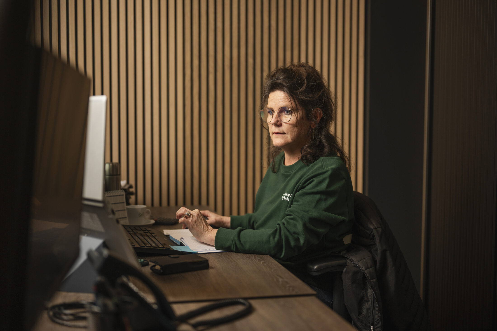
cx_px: 248
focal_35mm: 50
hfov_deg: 39.6
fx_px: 690
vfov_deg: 27.0
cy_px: 166
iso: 400
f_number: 1.8
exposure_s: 1/200
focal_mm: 50
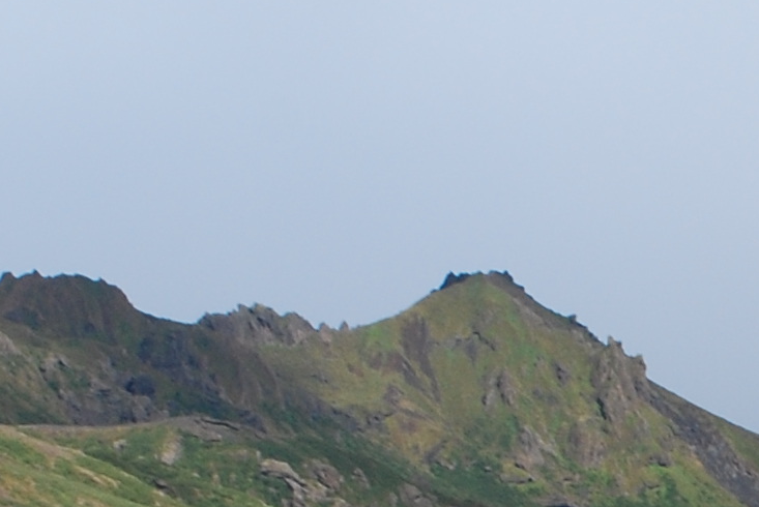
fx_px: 4684
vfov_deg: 6.2
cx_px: 986
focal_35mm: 222
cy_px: 674
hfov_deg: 9.1
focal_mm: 28
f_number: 9
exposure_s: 1/160
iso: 200
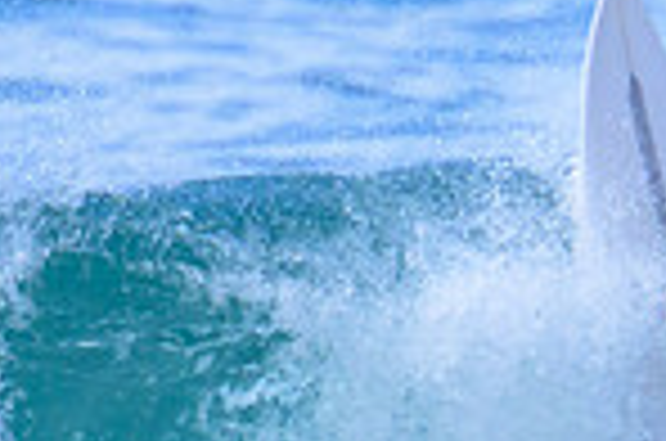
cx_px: 722
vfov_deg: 0.3
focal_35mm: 4301
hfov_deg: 0.5
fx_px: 79397
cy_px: 483
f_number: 11
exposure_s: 1/2000
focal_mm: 800
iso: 1400
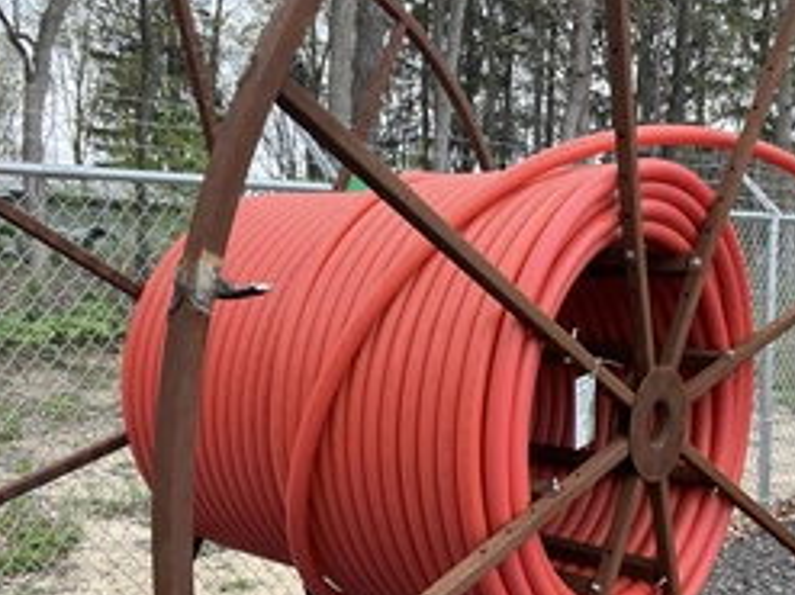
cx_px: 393
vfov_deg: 30.8
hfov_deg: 40.5
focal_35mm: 47
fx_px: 1079
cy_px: 363
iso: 25
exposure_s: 1/279
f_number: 1.8
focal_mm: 3
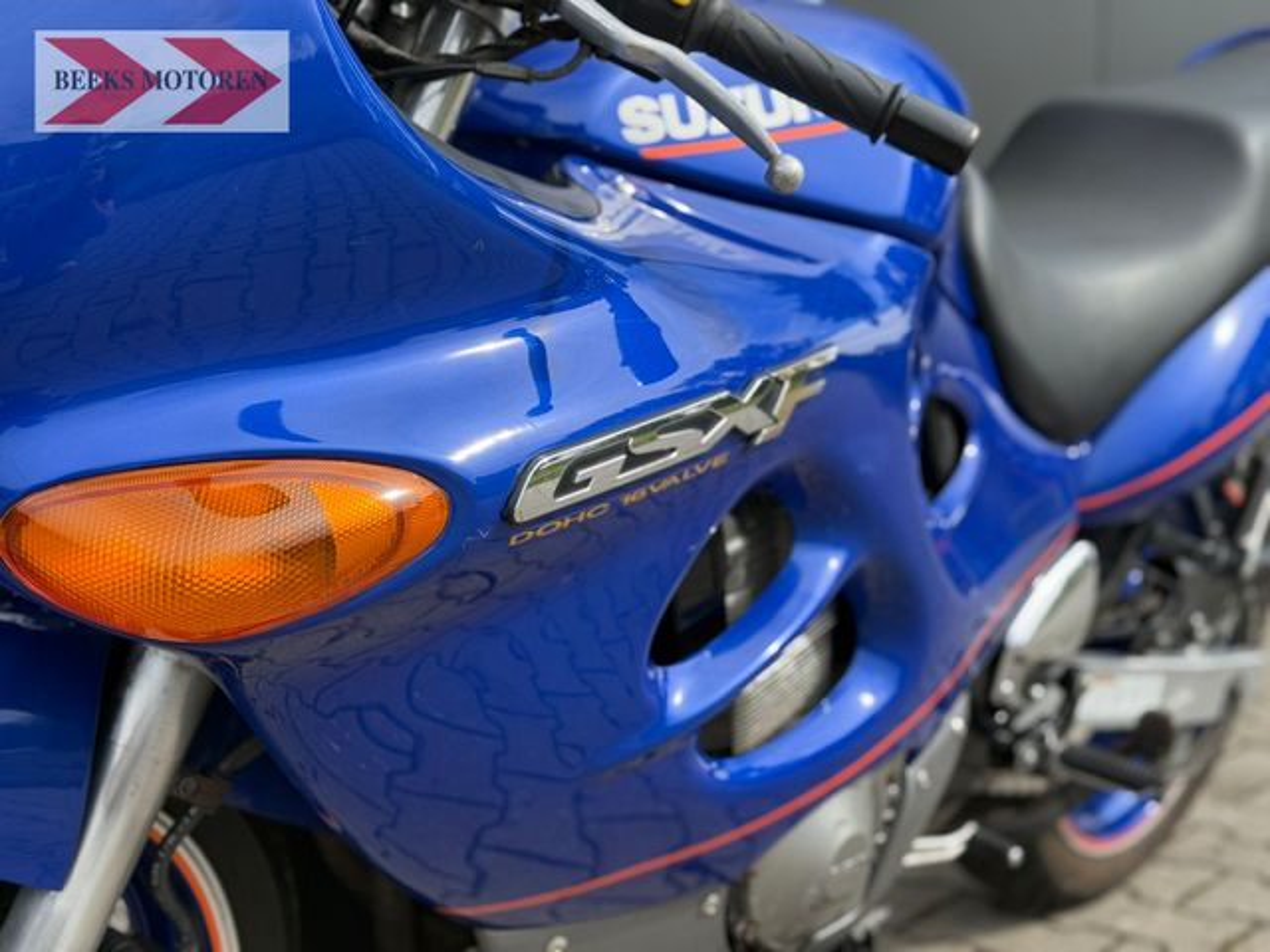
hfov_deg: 39.7
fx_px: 1761
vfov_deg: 30.3
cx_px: 635
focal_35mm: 48
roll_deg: +0.7
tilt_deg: -6.6
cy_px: 476
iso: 64
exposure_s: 1/1149
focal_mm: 6.76
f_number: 1.78
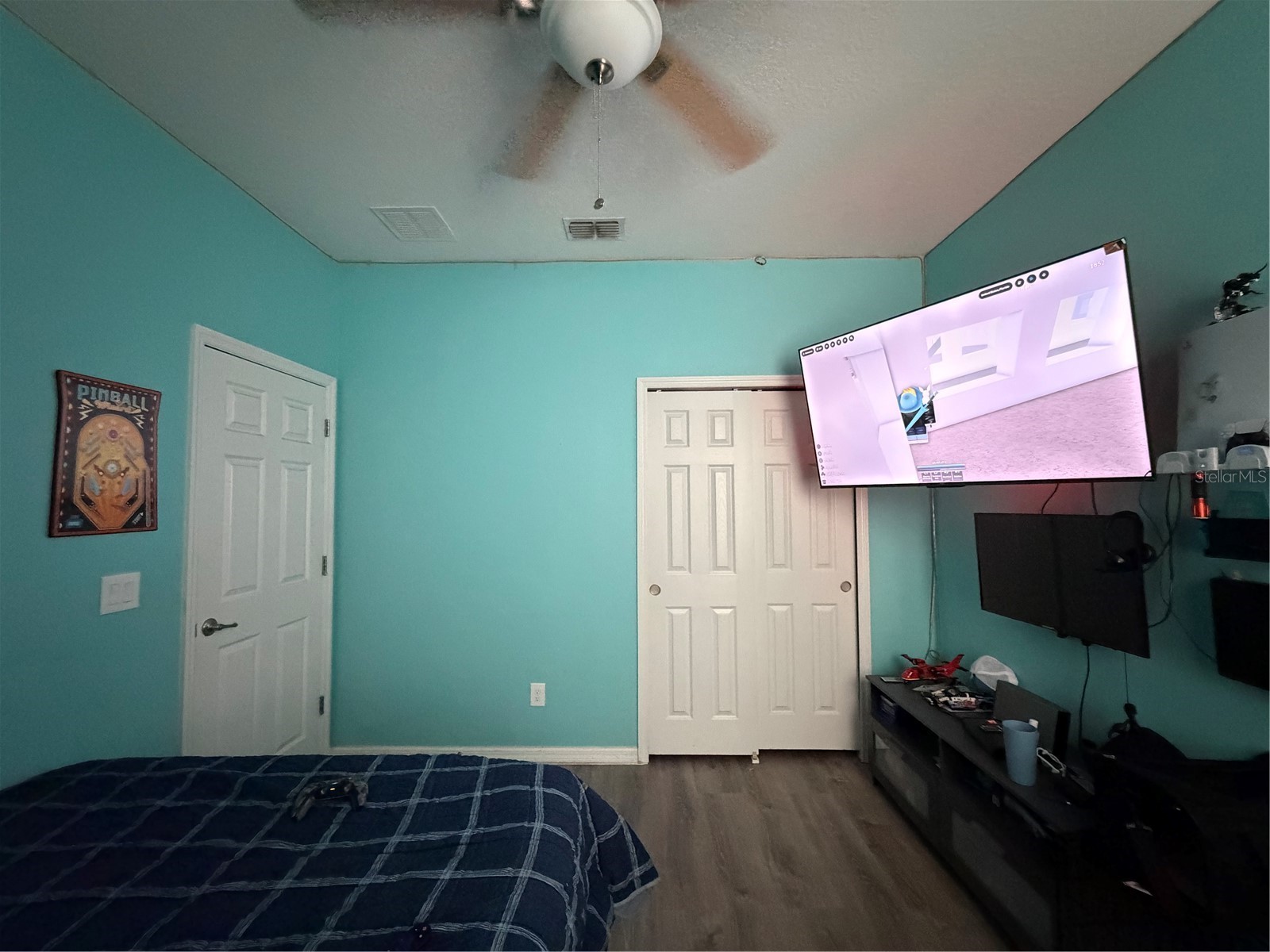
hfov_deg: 102.1
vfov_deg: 85.7
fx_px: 514
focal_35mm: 14
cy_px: 476
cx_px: 635
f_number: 2.2
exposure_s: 1/60
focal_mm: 2.22
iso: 1250
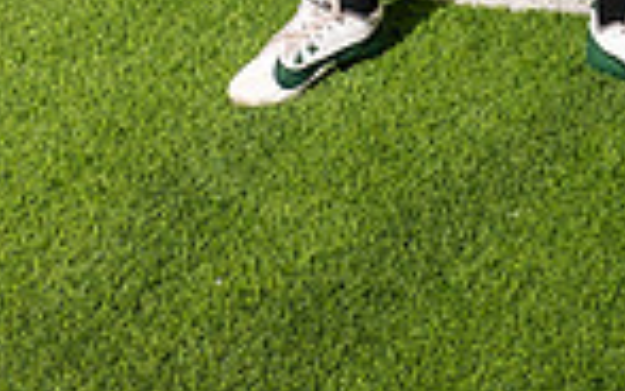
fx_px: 2658
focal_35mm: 156
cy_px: -552
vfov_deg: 7.8
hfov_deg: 13.4
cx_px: 480
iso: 1000
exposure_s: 1/400
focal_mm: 50
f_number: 7.1
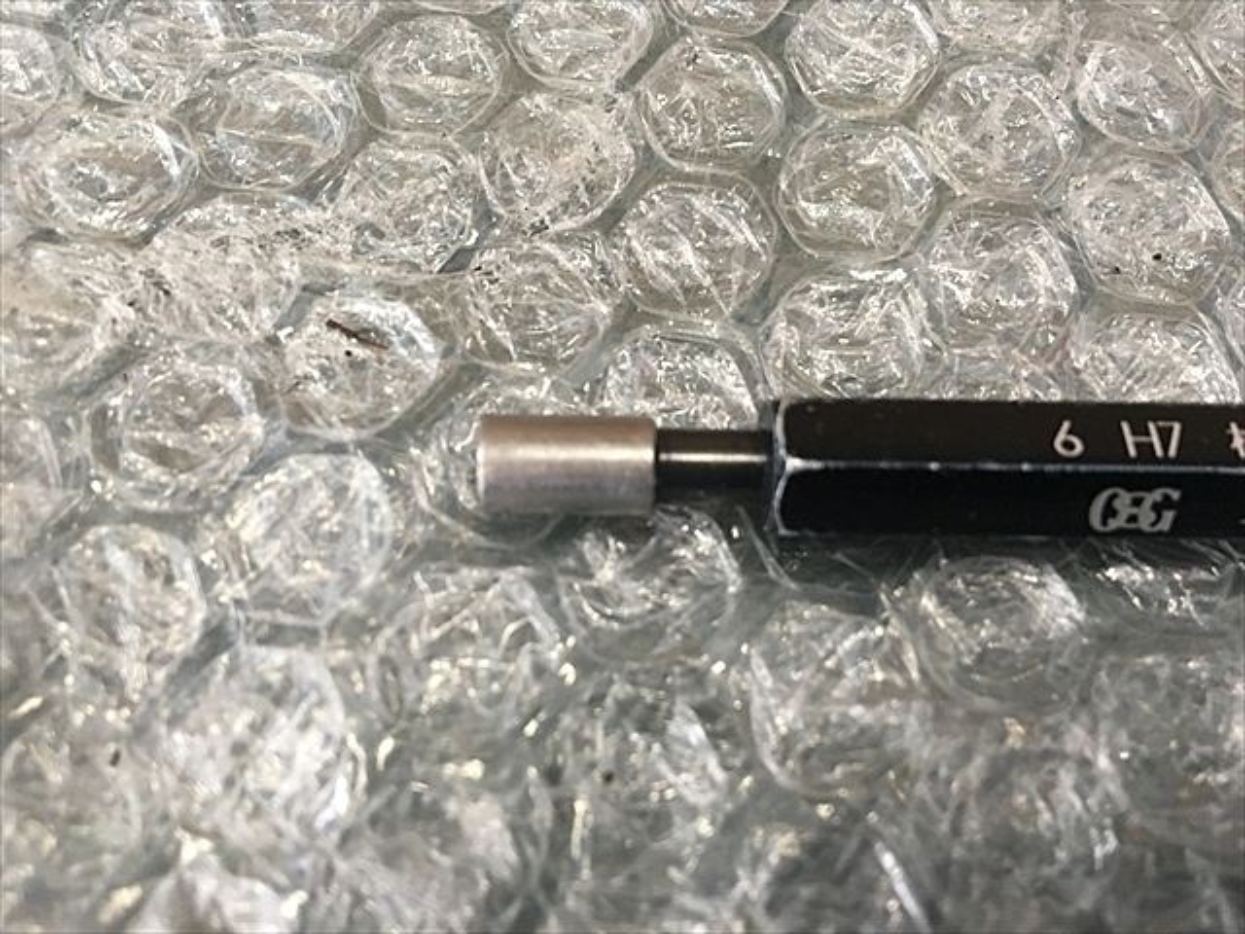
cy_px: 467
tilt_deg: -66.6
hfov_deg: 61.7
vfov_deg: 48.2
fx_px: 1043
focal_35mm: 29
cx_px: 622
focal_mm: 4.15
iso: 100
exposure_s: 1/30
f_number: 2.2
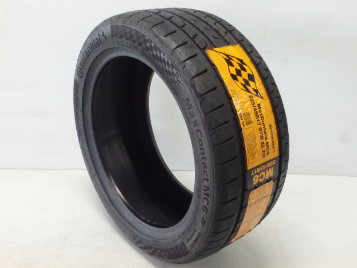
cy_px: 135
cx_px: 180
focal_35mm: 37
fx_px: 382
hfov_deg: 50.1
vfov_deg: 38.7
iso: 1000
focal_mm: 6.4
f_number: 4.5
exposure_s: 1/10
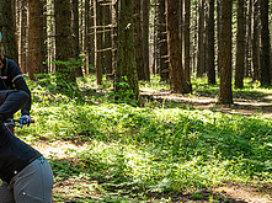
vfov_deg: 16.2
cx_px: -76
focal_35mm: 91
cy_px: 116
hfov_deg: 19.9
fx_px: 714
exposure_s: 1/160
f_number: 4.5
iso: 400
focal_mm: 32
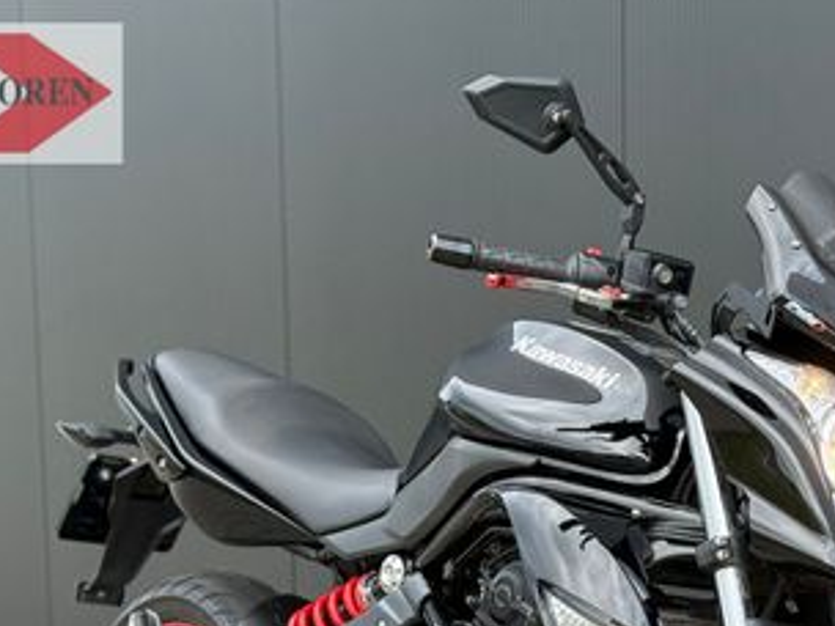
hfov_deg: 19.3
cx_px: 602
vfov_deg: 14.4
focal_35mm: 101
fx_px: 2436
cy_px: 640
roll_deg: -0.1
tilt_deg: -8.4
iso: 100
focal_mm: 6.76
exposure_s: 1/293
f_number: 1.78
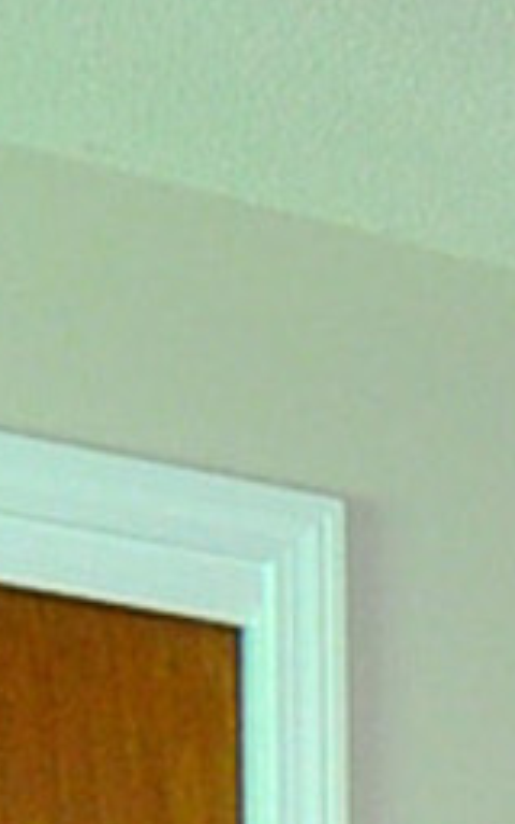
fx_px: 3885
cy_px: 1732
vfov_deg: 10.9
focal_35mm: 173
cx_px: 1812
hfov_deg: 6.5
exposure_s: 1/30
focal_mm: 10
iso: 640
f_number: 4
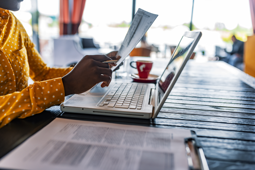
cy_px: 85
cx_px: 128
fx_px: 248
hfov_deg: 54.4
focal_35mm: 35
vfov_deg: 37.9
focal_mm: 35
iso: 200
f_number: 2.2
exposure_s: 1/125
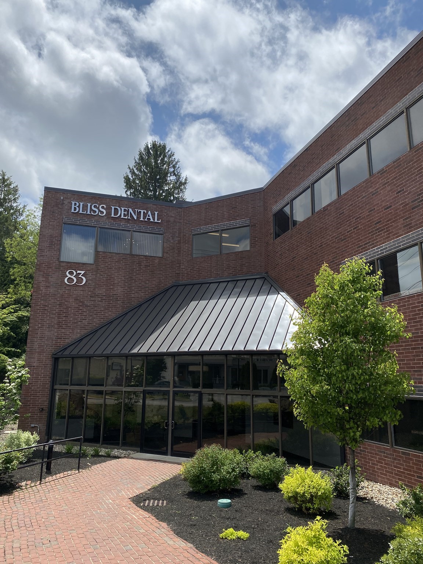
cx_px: 212
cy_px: 282
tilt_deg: +14.6
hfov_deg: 53.1
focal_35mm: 26
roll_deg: -0.5
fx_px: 424
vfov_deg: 67.3
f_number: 1.8
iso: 32
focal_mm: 4.25
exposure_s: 1/7246
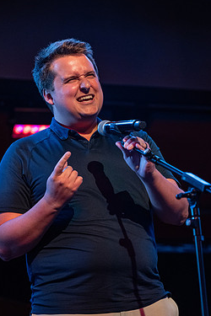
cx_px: 96
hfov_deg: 10.9
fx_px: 1108
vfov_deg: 16.3
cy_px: 181
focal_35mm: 126
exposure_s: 1/320
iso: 2000
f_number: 2.8
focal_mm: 105
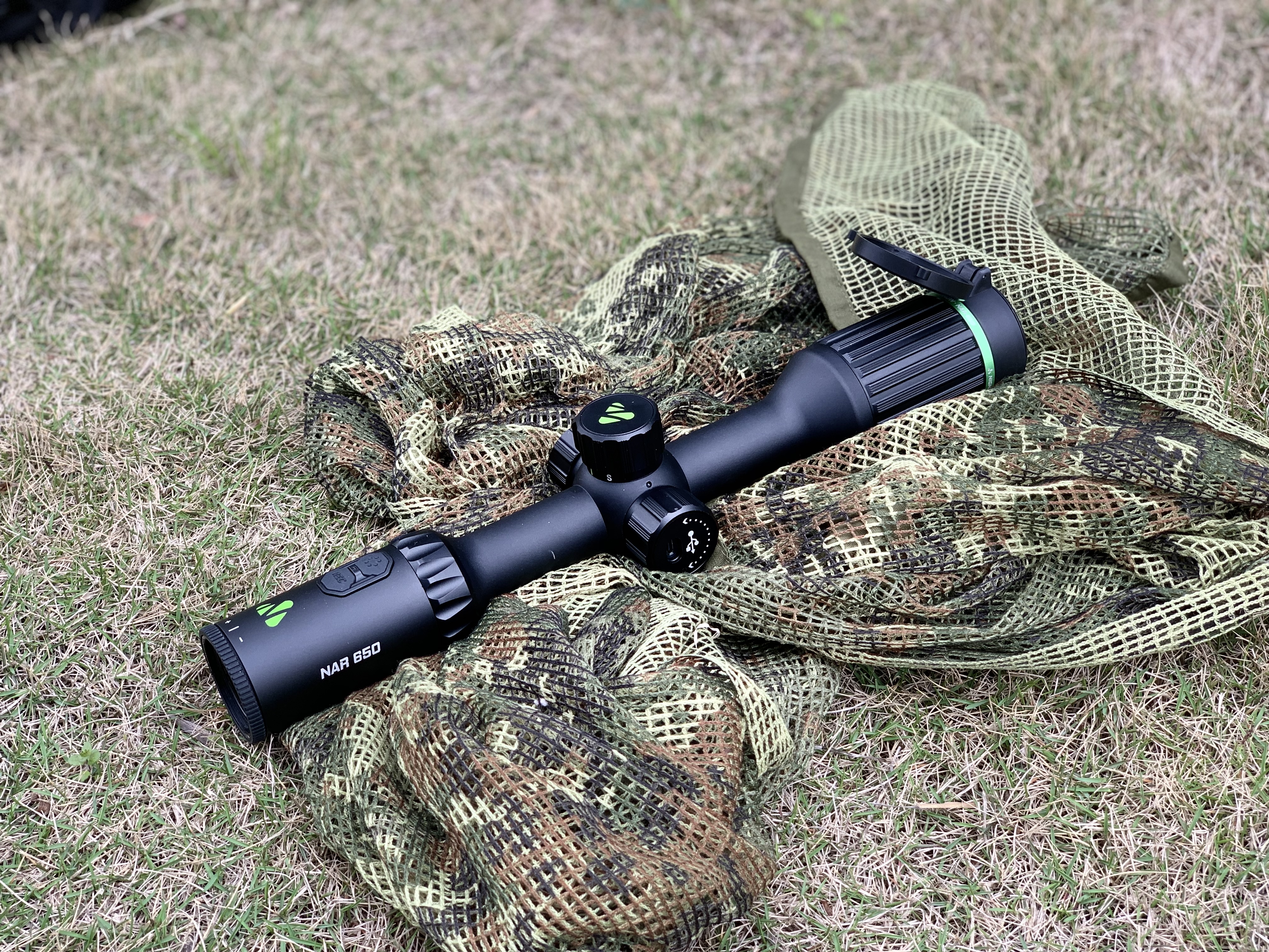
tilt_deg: -35.3
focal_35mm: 52
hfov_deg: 36.8
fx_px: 1906
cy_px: 476
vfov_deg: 28.0
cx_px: 634
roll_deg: +2.1
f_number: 2.4
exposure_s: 1/122
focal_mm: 6
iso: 32
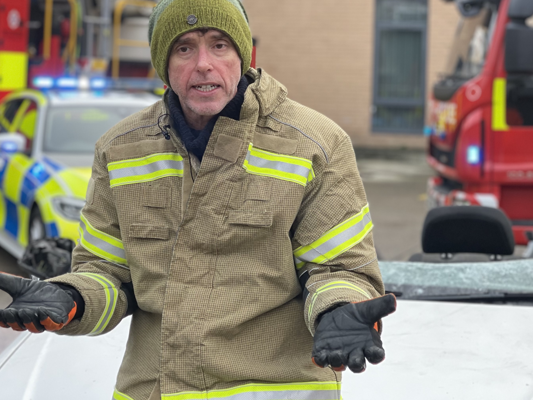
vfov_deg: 15.3
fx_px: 1478
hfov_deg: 20.4
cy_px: 103
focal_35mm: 96
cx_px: 209
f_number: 2.2
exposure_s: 1/121
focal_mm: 7.5
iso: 32
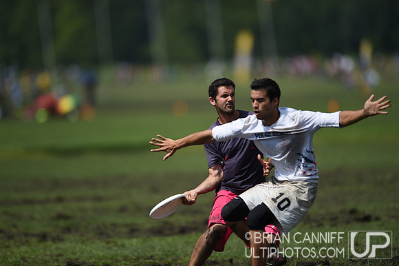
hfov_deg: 5.2
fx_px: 4431
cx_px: 200
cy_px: 133
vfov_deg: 3.4
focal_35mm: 400
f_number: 2.8
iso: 200
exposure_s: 1/6400
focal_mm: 400
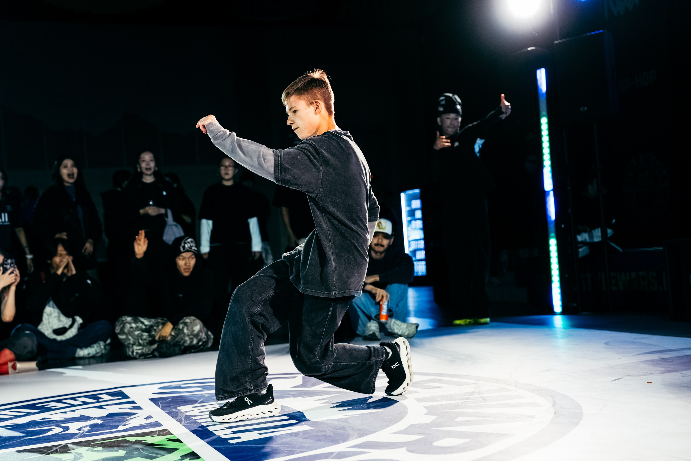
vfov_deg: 27.0
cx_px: 346
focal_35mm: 50
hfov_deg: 39.6
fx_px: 960
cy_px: 230
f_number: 2.8
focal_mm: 50
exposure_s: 1/800
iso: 3200
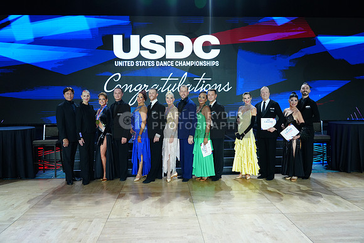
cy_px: 122
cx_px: 182
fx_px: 324
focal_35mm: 32
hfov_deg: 58.7
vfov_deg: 41.1
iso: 1600
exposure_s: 1/800
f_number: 4
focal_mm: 32
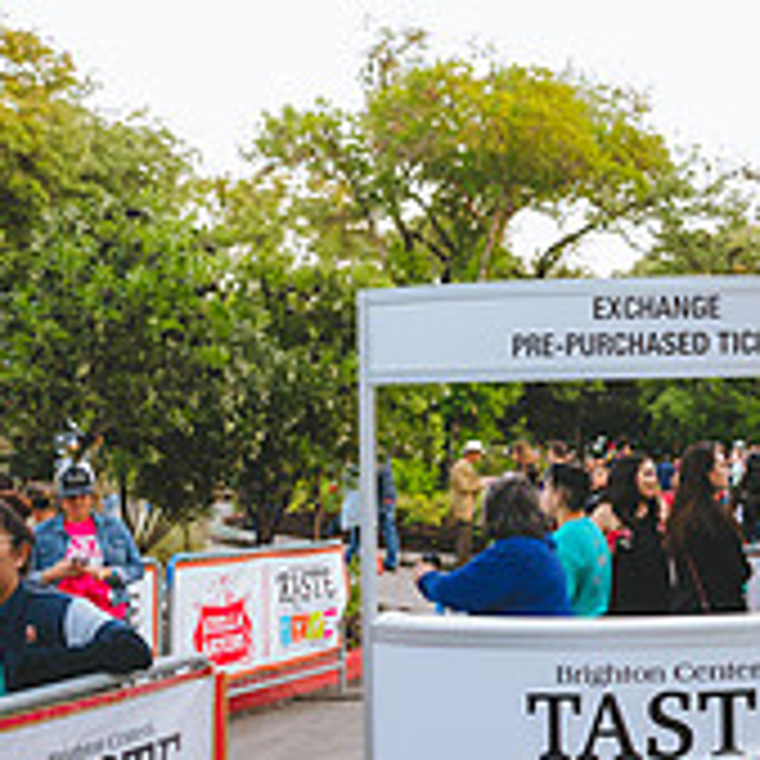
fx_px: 1739
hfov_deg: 21.8
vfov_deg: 24.7
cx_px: 1030
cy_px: 402
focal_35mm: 70
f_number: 3.5
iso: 1800
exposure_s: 1/100
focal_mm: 24
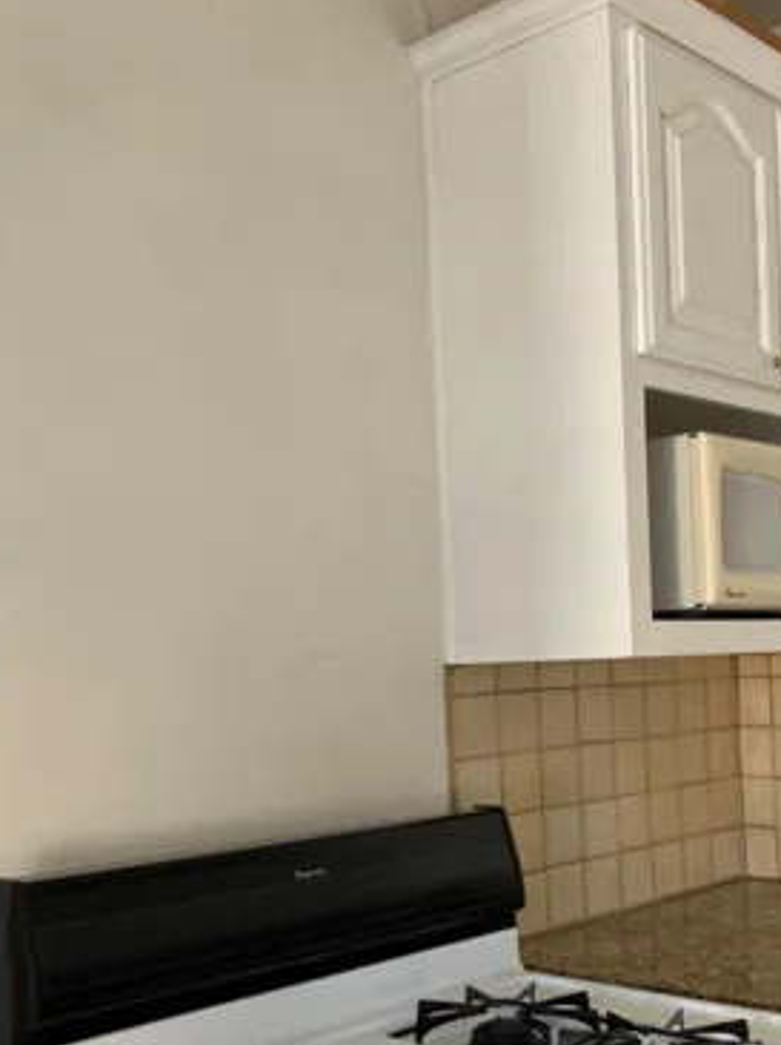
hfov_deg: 33.2
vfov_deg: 43.5
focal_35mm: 43
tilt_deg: +1.8
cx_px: 529
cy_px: 656
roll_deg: +1.6
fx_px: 1296
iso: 80
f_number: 1.8
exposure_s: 1/100
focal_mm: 3.99
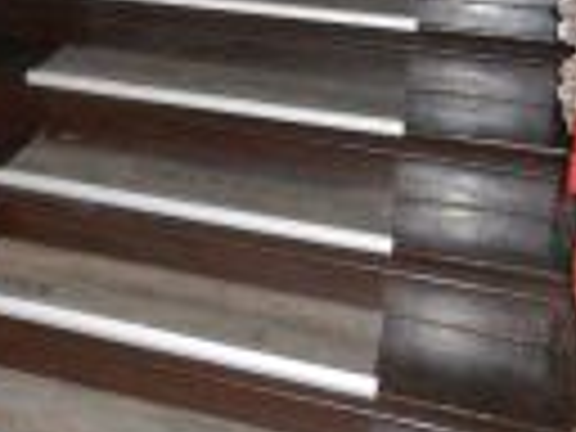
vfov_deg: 18.6
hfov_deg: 23.1
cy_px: -86
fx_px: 1248
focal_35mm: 75
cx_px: -171
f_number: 3.2
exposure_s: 1/30
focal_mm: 3.9
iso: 480
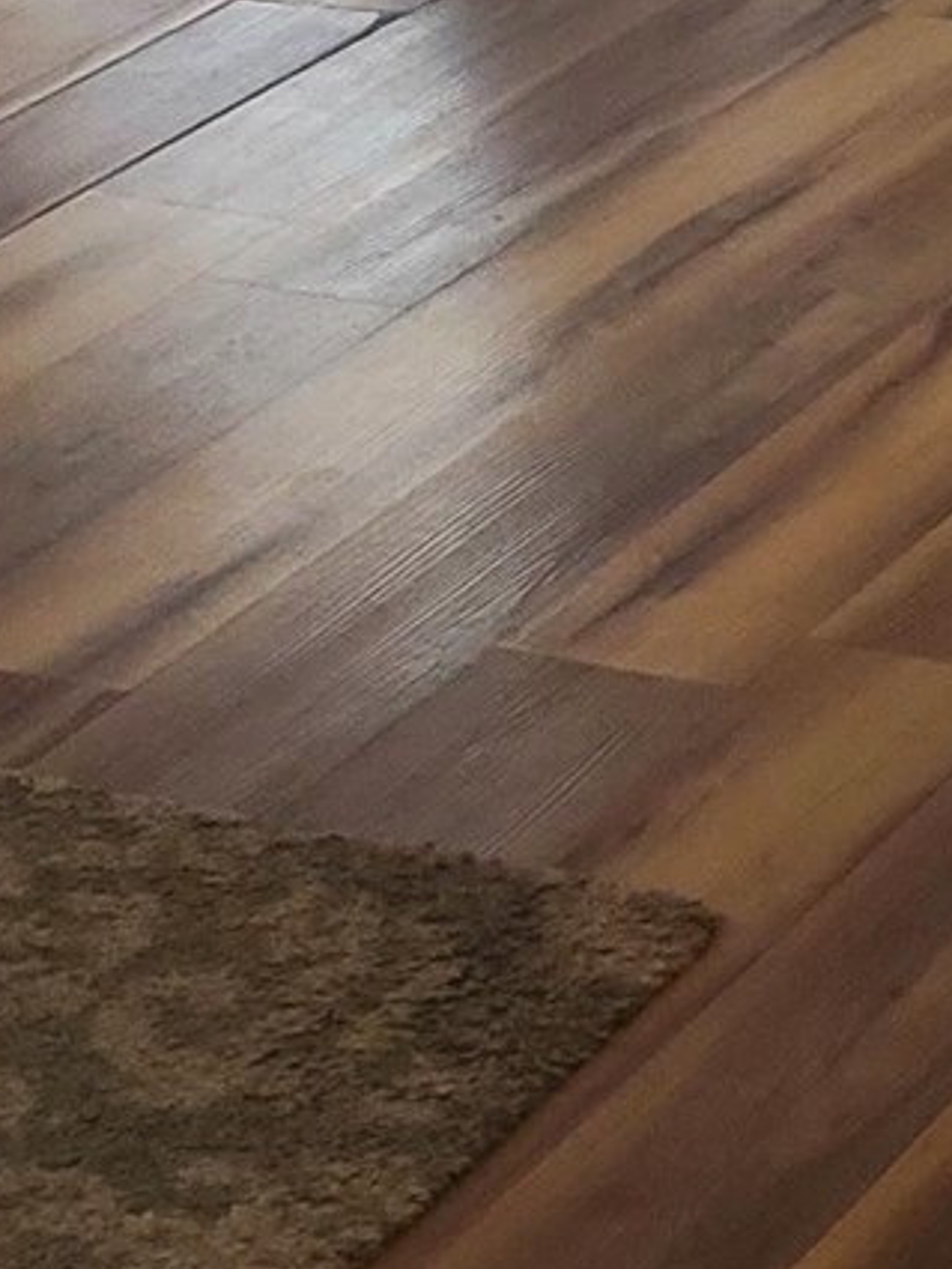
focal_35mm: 141
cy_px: -770
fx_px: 5168
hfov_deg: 9.6
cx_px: 2059
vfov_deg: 13.1
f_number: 2.4
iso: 200
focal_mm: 4.3
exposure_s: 1/60
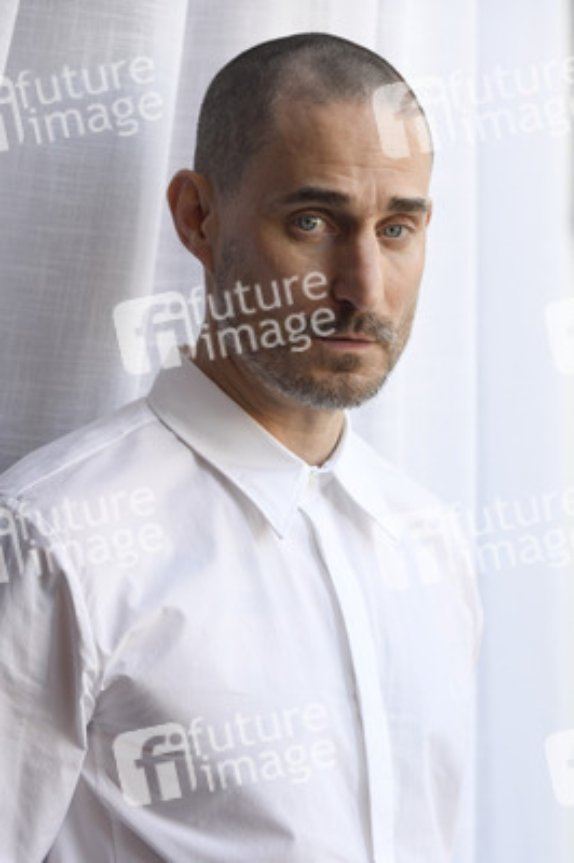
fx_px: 2515
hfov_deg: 13.0
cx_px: 287
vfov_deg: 19.5
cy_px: 432
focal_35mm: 105
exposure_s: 1/200
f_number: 5
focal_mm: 105
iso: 800
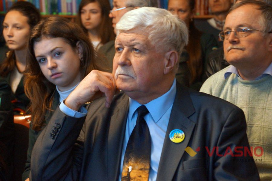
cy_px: 90
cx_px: 136
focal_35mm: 128
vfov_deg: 10.7
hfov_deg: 16.1
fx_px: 962
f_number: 5.6
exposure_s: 1/40
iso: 3200
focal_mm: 85
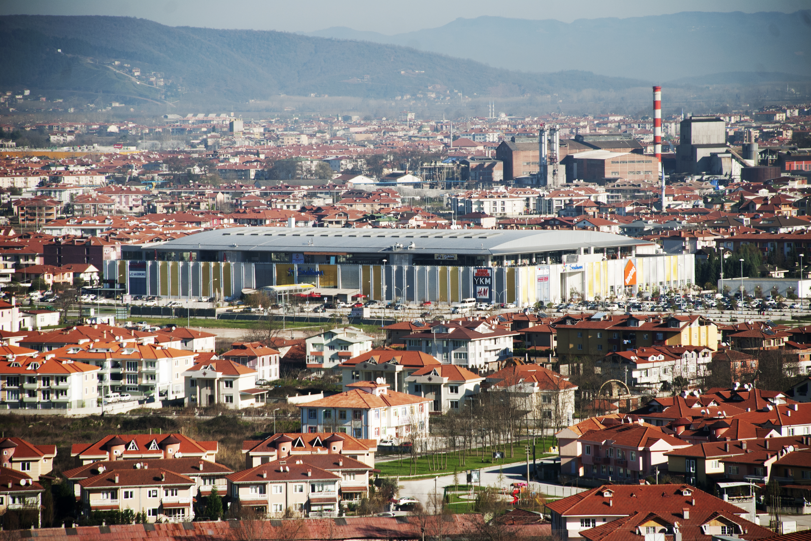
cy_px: 272
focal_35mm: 204
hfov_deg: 10.1
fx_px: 4584
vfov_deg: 6.7
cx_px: 405
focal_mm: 135
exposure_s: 1/320
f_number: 5.6
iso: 100
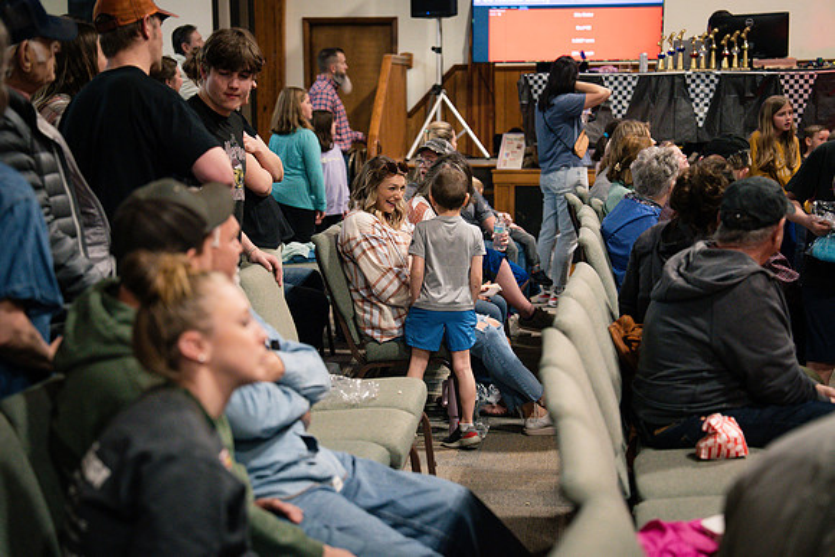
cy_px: 278
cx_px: 418
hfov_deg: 28.8
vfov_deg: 19.5
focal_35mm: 70
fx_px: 1624
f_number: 2.8
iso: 2500
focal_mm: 70
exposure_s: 1/320
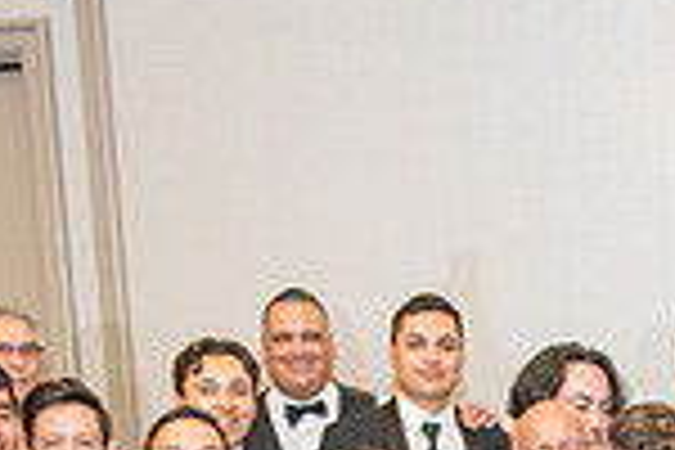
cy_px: 803
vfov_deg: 13.3
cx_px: 626
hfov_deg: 21.4
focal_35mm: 93
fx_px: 1744
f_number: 2.8
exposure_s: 1/160
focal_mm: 24
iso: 1600
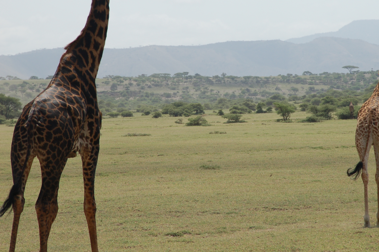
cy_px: 73
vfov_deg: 5.8
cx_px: 234
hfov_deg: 8.7
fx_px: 2501
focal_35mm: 238
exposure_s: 1/500
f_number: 5.6
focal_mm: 105
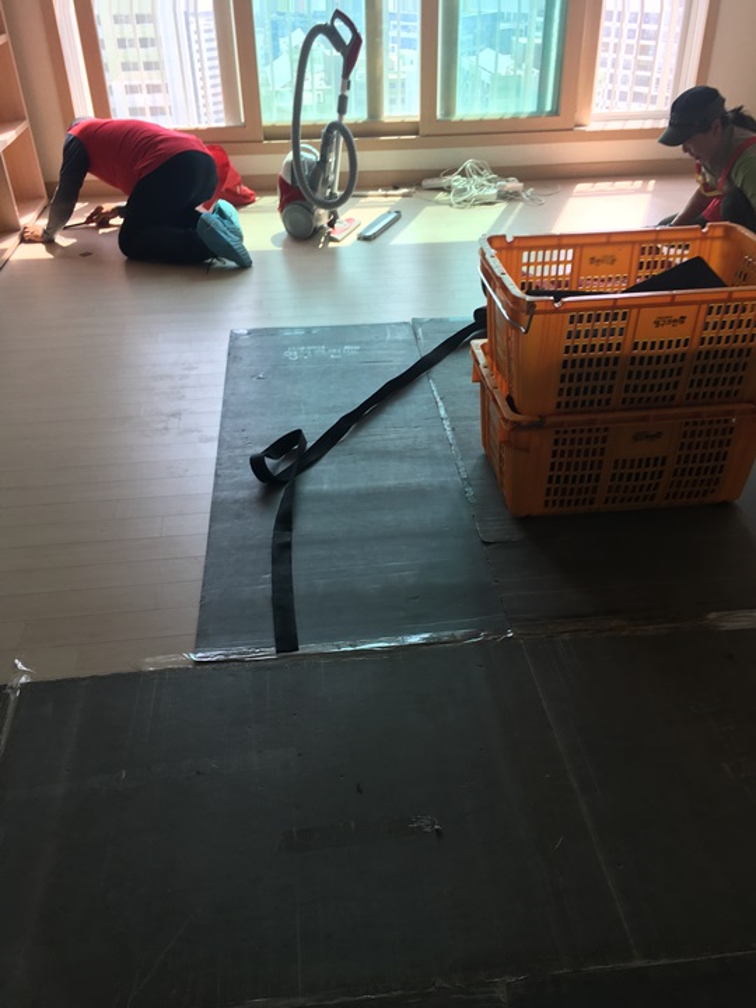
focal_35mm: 29
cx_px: 378
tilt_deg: -30.9
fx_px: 844
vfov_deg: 61.7
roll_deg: +3.2
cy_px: 504
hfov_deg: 48.2
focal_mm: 4.15
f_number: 2.2
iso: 25
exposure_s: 1/120
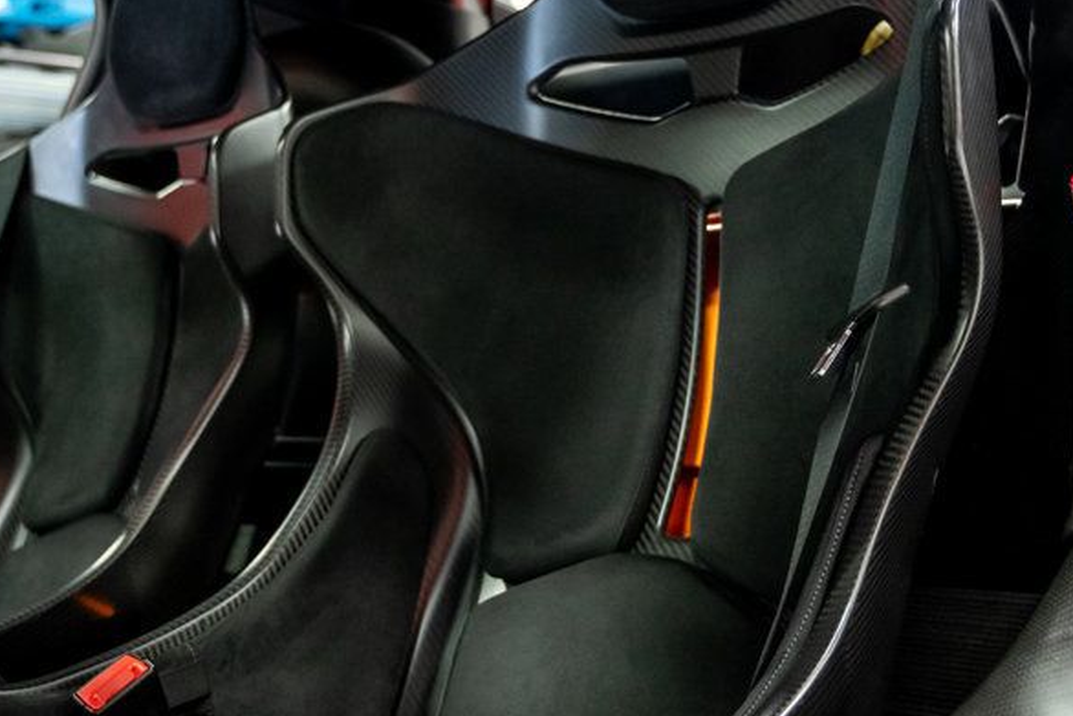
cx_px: 478
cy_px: 233
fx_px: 1640
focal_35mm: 55
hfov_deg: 36.2
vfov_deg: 24.5
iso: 5000
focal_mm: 31.5
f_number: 4
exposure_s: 1/60
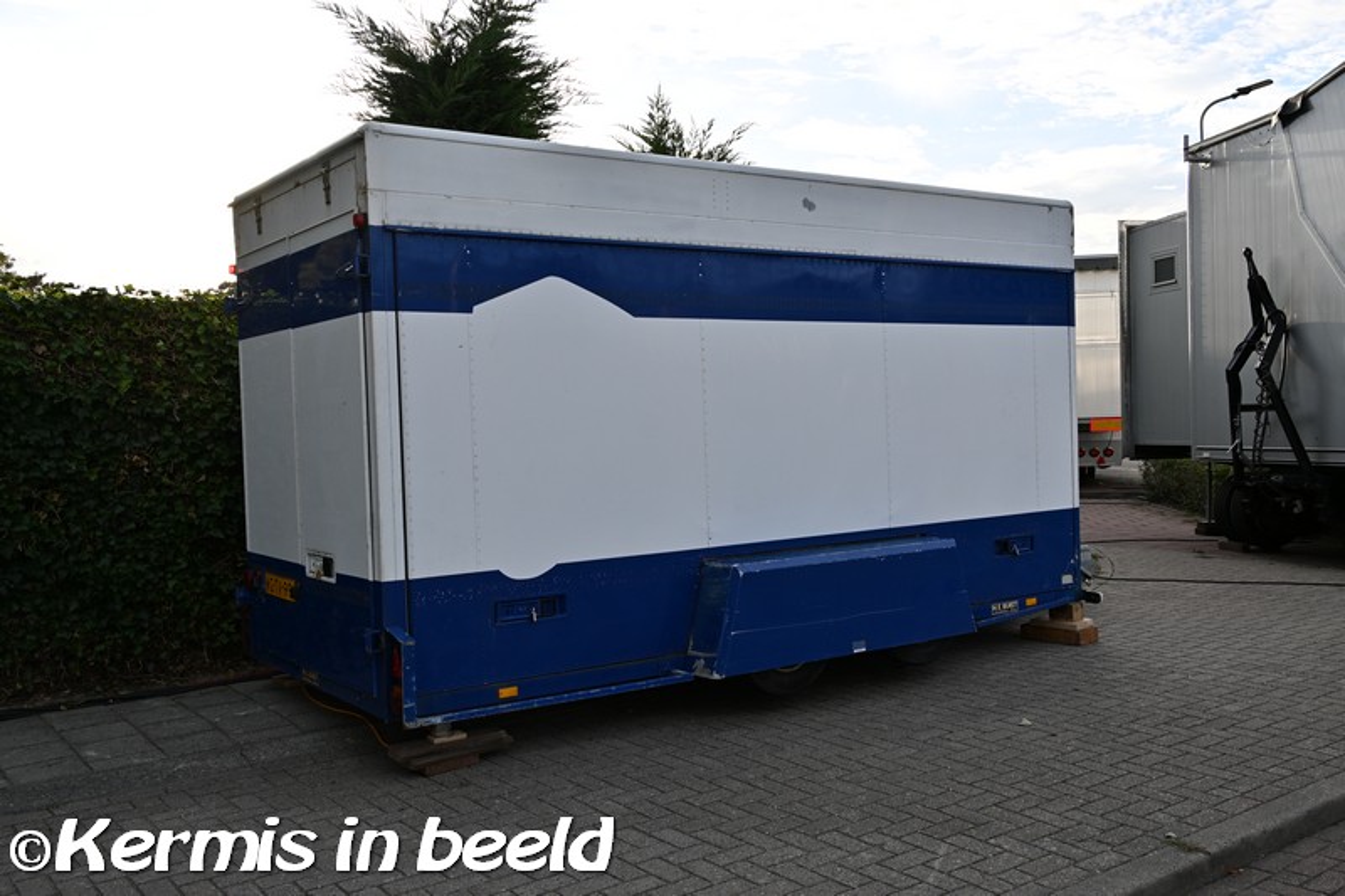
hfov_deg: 57.2
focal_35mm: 33
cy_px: 448
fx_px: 1233
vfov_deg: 40.0
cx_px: 672
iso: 110
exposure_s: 1/250
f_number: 5.6
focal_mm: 22
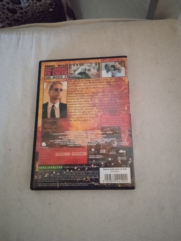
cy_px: 120
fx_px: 195
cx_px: 90
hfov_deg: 49.8
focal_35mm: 28
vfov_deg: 63.4
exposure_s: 1/14.3
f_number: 2.2
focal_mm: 3.43
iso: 7700
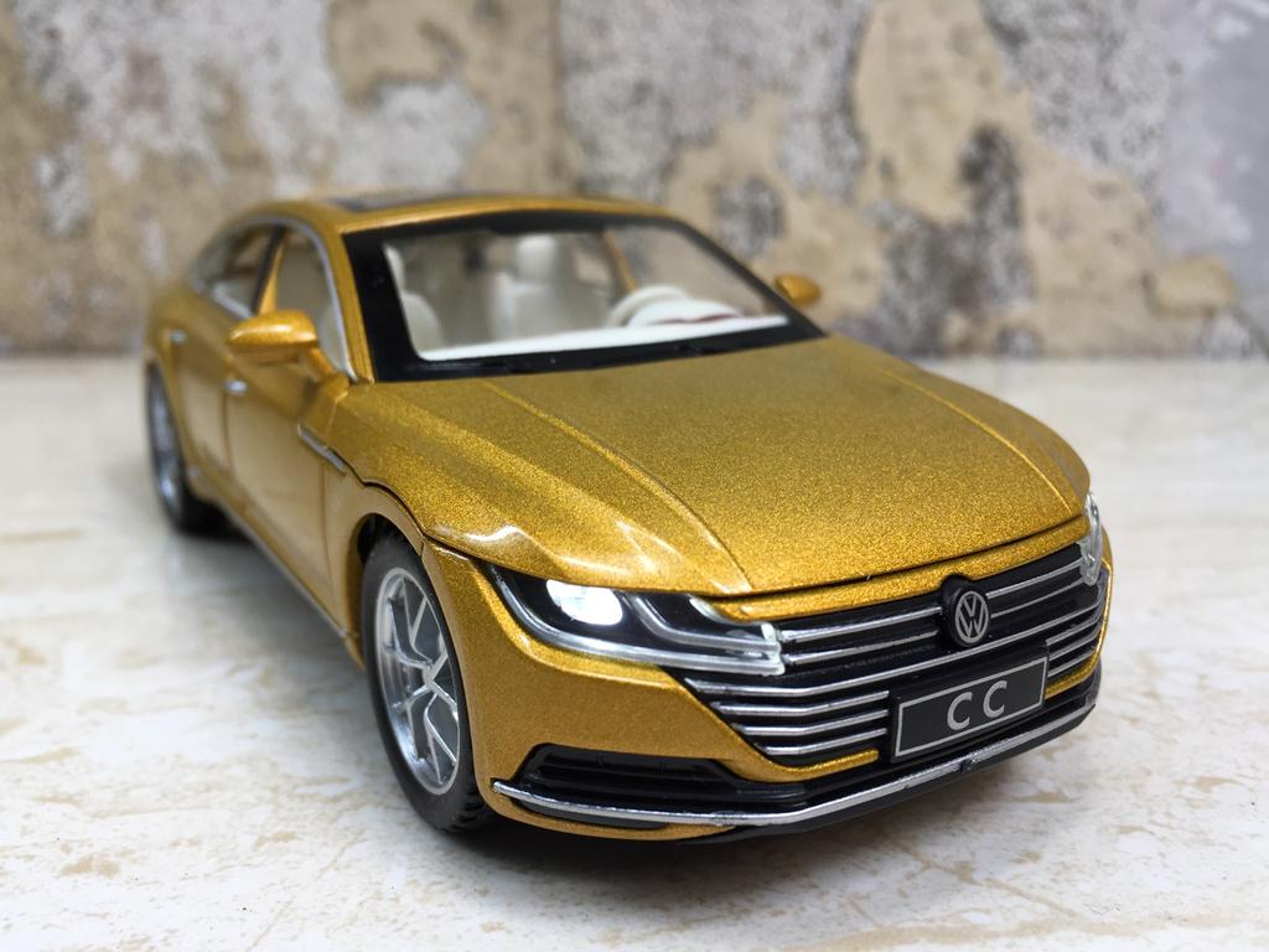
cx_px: 634
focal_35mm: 29
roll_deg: +0.8
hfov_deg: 61.7
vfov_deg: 48.2
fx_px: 1063
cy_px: 476
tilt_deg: -15.6
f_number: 2.2
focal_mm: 4.15
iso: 32
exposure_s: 1/100
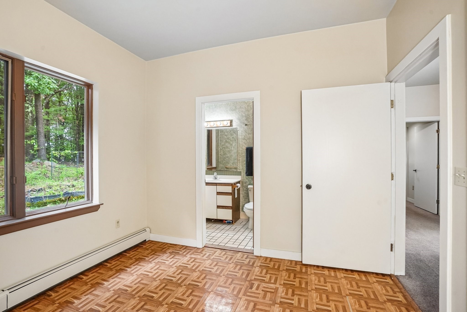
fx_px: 208
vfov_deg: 73.7
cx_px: 234
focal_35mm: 16
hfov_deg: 96.7
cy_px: 156
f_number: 8
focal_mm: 16
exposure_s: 1/30
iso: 1000
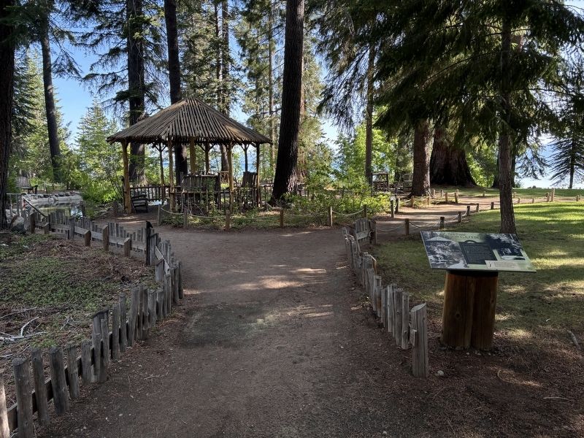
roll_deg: +0.4
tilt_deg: -7.9
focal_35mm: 26
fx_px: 439
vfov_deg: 53.1
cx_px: 292
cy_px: 219
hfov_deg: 67.3
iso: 50
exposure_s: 1/403
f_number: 1.6
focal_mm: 5.96
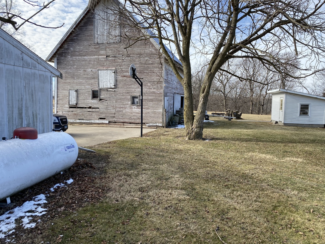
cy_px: 122
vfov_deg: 53.1
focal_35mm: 26
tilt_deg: -3.6
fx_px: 244
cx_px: 162
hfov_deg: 67.3
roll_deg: -0.8
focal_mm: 4.25
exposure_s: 1/1093
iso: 32
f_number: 1.8
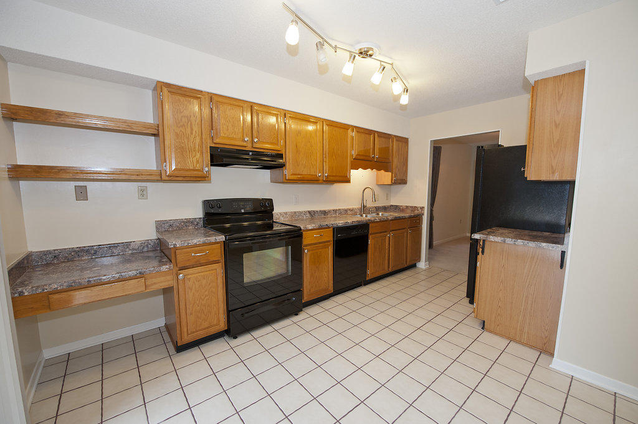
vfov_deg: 81.1
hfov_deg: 104.3
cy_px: 212
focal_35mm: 14
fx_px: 248
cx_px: 319
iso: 1000
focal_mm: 14
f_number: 4.5
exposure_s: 1/160
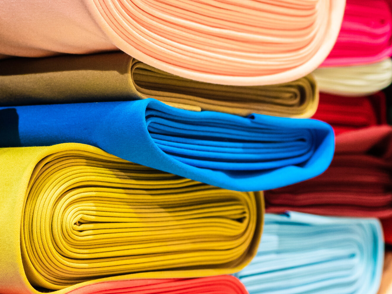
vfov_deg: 12.0
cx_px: 130
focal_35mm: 123
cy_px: 162
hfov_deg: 16.0
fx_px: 1393
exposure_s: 1/30
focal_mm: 32
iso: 640
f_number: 3.2
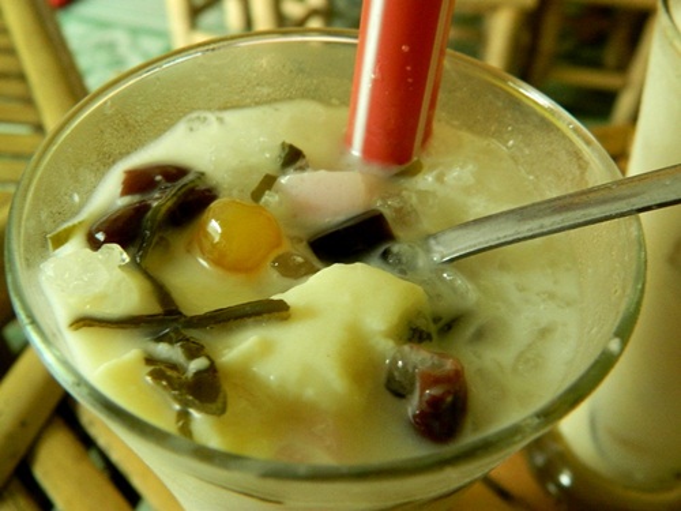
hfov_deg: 52.6
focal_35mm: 35
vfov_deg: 40.7
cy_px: 256
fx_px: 689
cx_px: 340
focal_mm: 6.2
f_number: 3.3
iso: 400
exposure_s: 1/25
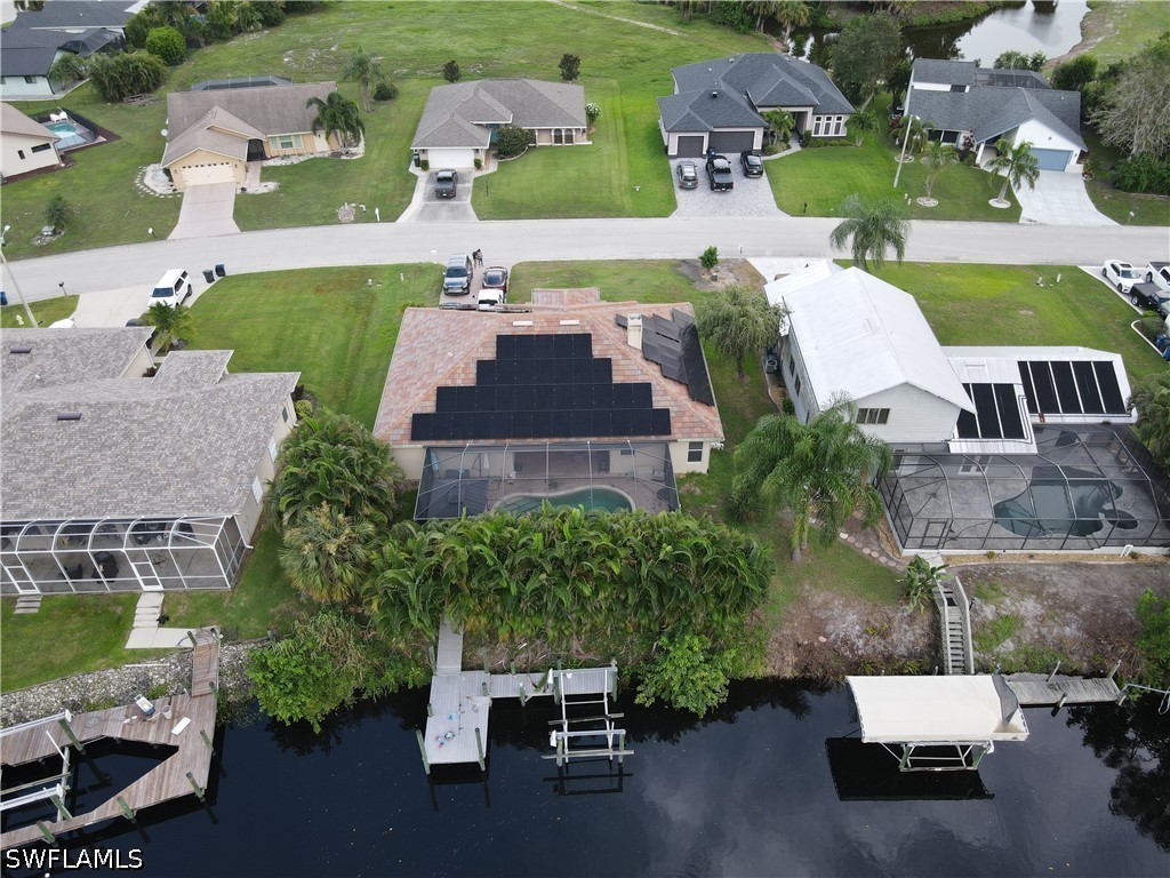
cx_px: 585
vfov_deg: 56.8
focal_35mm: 24
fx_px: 811
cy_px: 439
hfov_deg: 71.6
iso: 100
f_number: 2.8
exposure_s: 1/120
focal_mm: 4.5
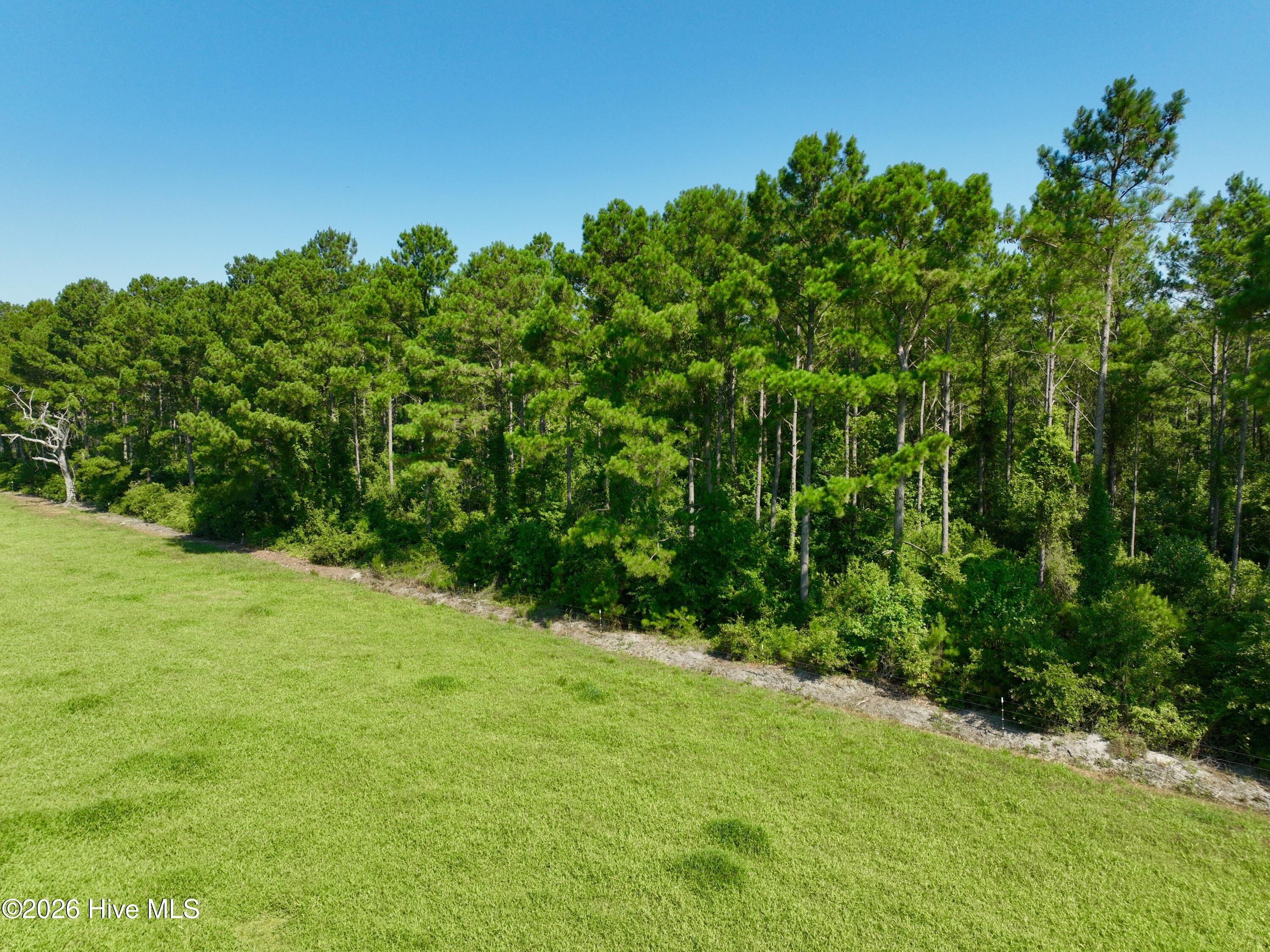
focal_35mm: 24
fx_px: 880
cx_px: 635
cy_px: 476
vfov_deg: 56.8
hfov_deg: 71.6
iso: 100
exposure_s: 1/1250
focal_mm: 12.29
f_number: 2.8
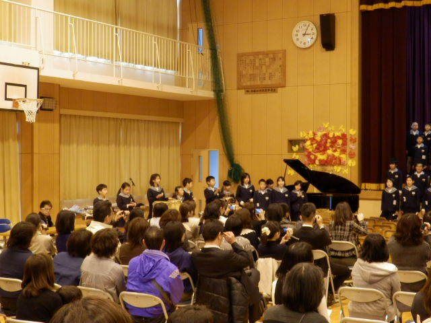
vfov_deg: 21.3
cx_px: 216
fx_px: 859
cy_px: 162
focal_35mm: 69
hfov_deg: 28.2
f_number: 4.8
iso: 800
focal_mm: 12.3
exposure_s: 1/20
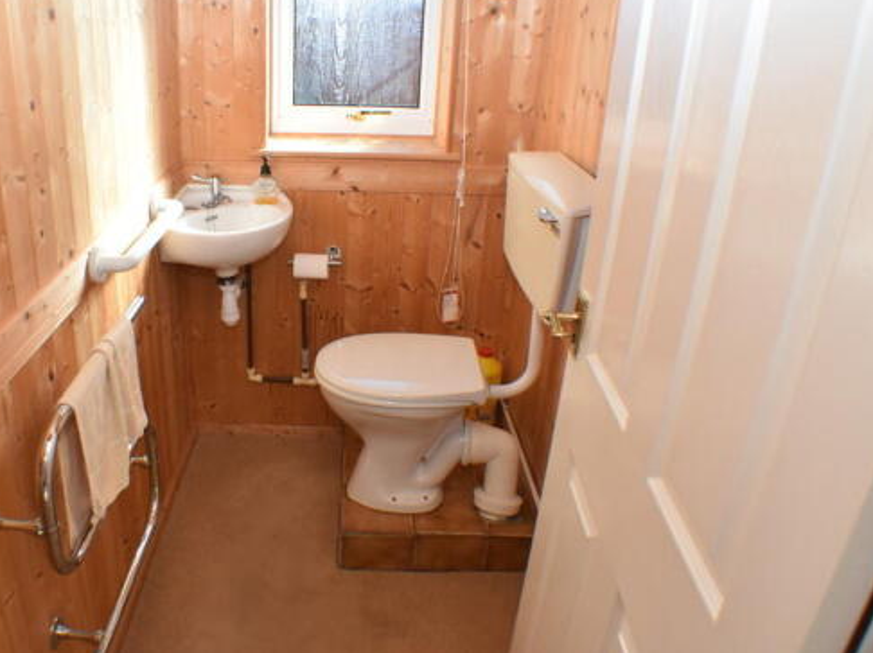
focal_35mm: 35
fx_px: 882
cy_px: 266
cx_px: 301
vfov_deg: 40.5
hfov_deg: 51.8
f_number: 7.1
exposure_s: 1/160
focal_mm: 18
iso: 400
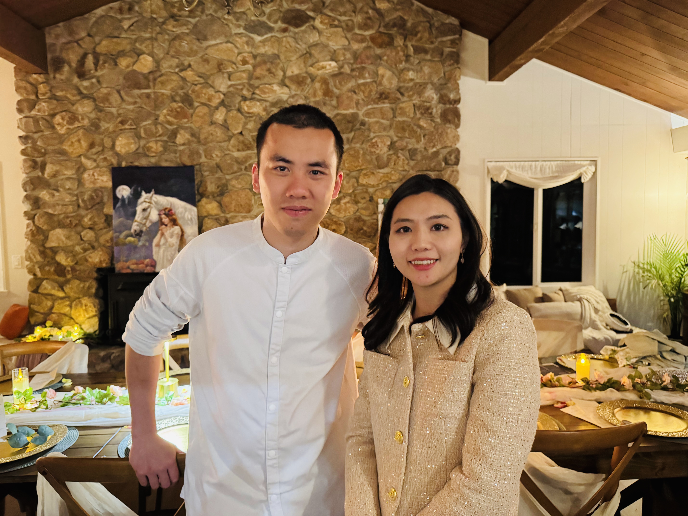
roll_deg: +0.8
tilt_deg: -4.2
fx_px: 477
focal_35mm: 24
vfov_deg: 56.8
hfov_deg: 71.6
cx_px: 344
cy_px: 258
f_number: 1.78
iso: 1600
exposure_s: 1/30
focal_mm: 6.76
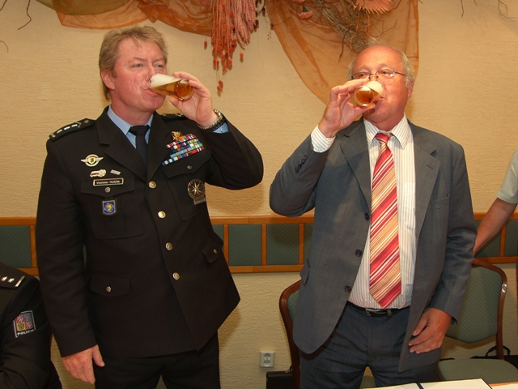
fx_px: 419
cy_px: 194
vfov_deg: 49.7
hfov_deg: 63.4
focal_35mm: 28
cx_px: 259
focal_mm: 7.4
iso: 50
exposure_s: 1/30
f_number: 2.2
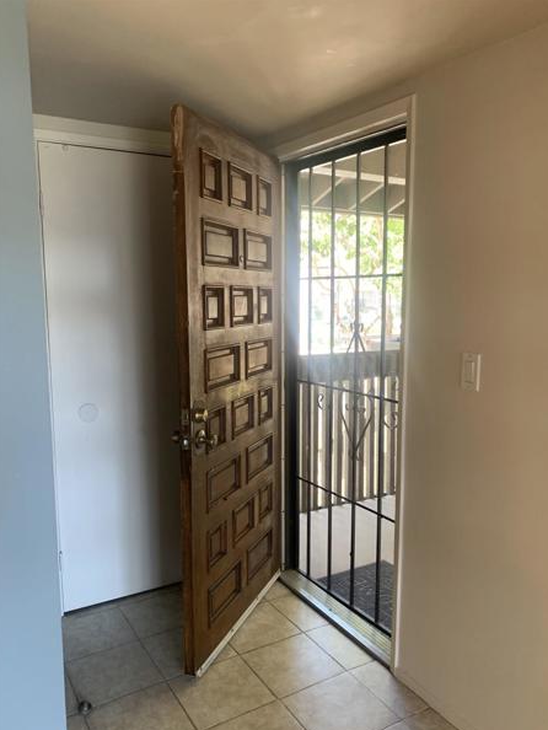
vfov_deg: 63.3
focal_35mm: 28
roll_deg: +0.3
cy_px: 392
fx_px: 591
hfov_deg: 49.8
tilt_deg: -9.2
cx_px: 288
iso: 160
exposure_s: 1/60
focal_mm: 4.25
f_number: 1.8
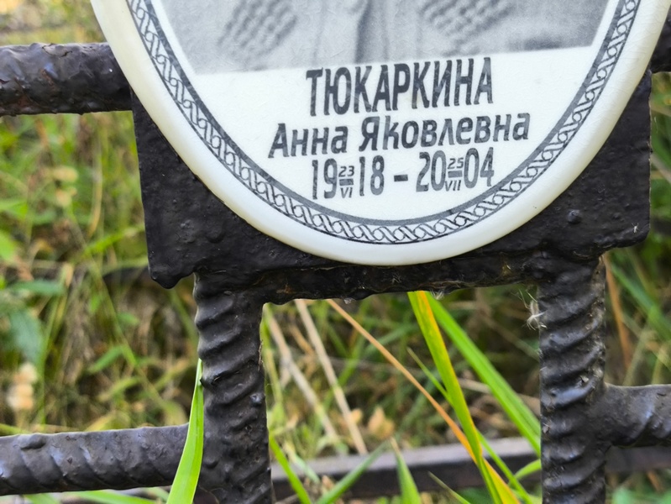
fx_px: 970
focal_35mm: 50
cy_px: 252
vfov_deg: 29.1
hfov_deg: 38.2
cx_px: 336
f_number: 1.7
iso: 80
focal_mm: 4.71
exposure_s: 1/120
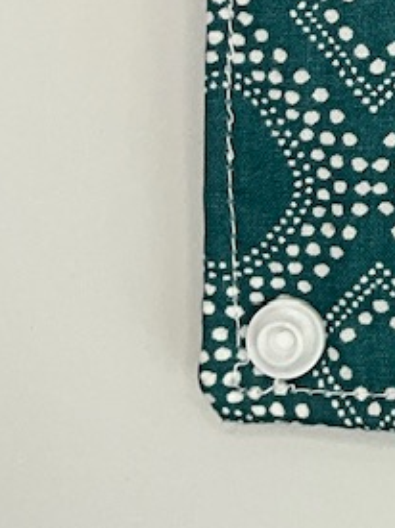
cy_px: -411
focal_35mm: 135
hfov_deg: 9.8
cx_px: 903
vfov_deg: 13.2
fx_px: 2056
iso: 25
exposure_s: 1/331
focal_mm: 3
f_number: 1.8
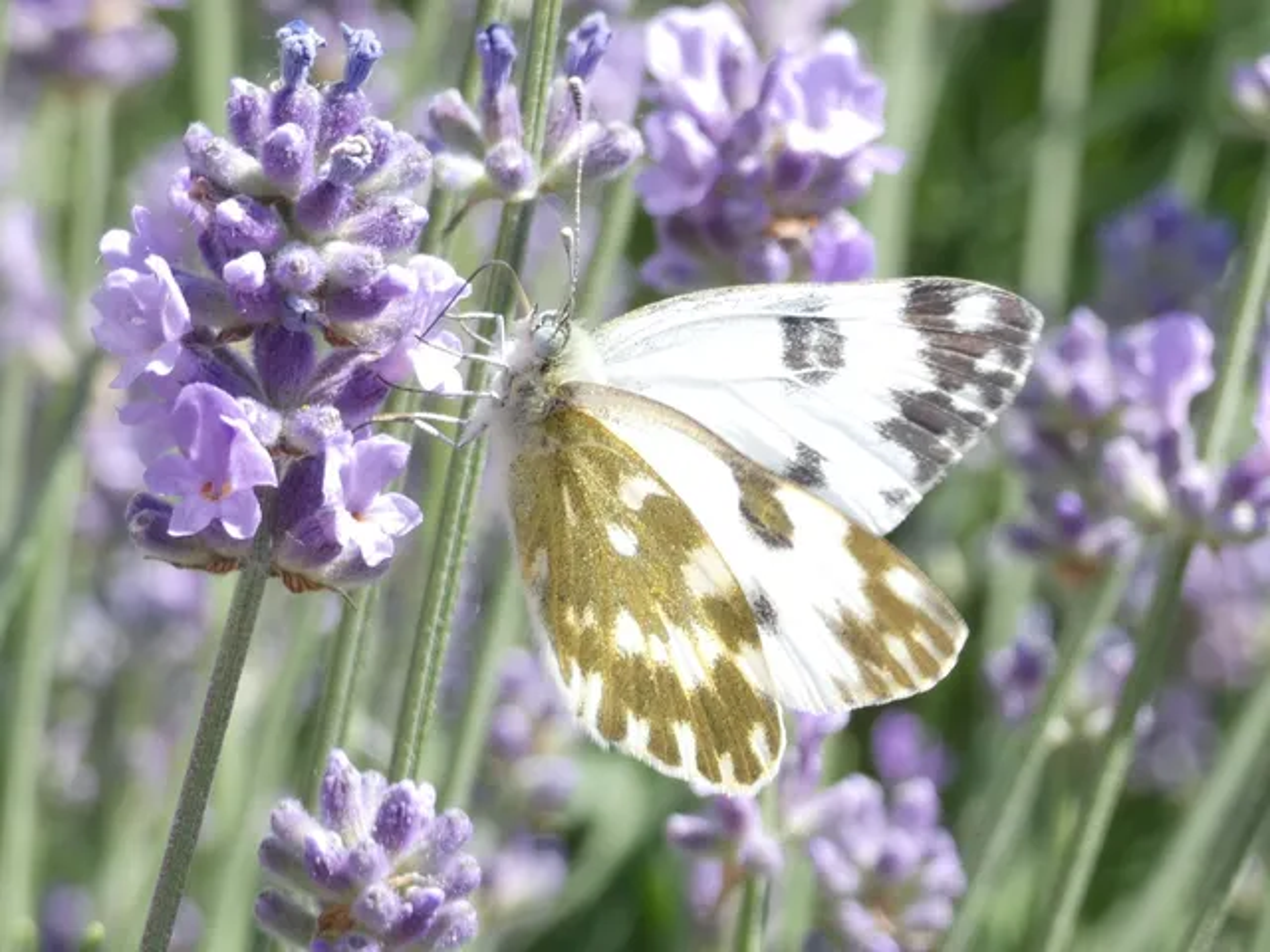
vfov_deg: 8.6
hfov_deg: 11.4
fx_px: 6347
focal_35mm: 173
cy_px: 476
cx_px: 635
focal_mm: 30.9
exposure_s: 1/125
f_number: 5.5
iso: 80
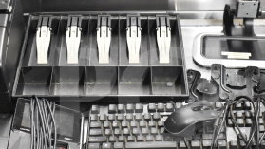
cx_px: 141
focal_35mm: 72
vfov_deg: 16.6
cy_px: 123
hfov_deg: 29.3
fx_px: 507
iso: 2800
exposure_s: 1/30
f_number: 3.8
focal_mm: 21
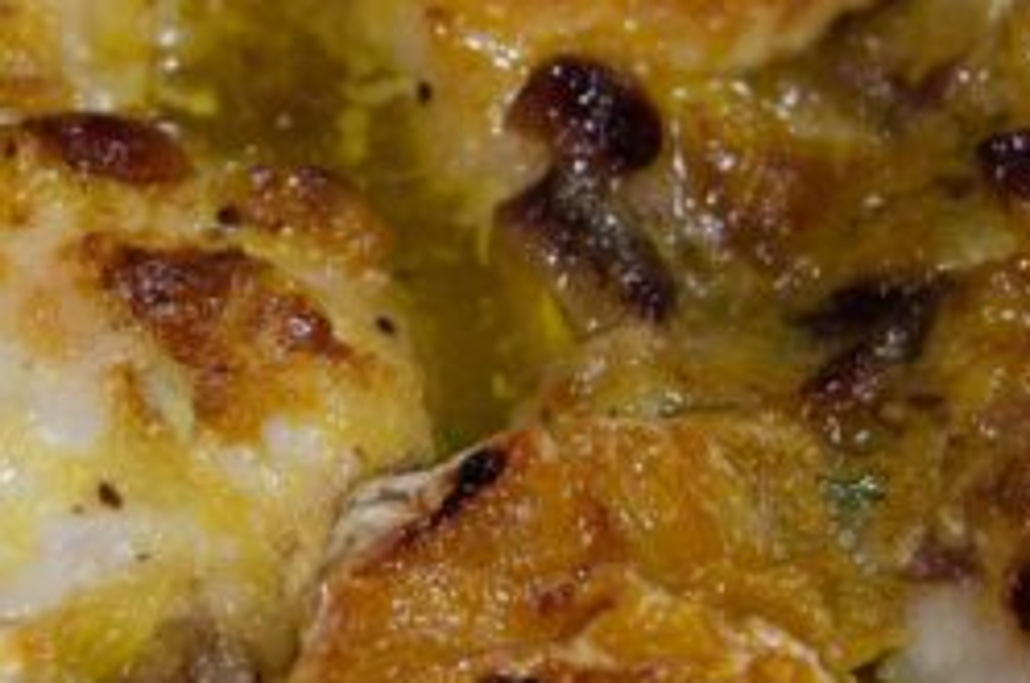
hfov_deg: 8.3
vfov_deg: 5.5
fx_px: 7053
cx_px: 194
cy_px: 178
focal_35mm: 247
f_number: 4
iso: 320
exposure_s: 1/60
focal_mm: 40
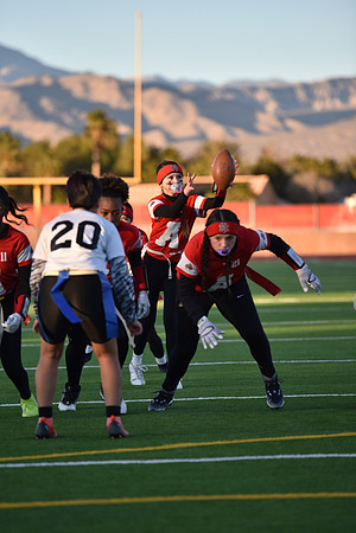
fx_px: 2966
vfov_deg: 10.3
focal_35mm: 200
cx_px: 178
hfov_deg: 6.9
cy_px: 266
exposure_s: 1/1250
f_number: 2.8
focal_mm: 200
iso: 360
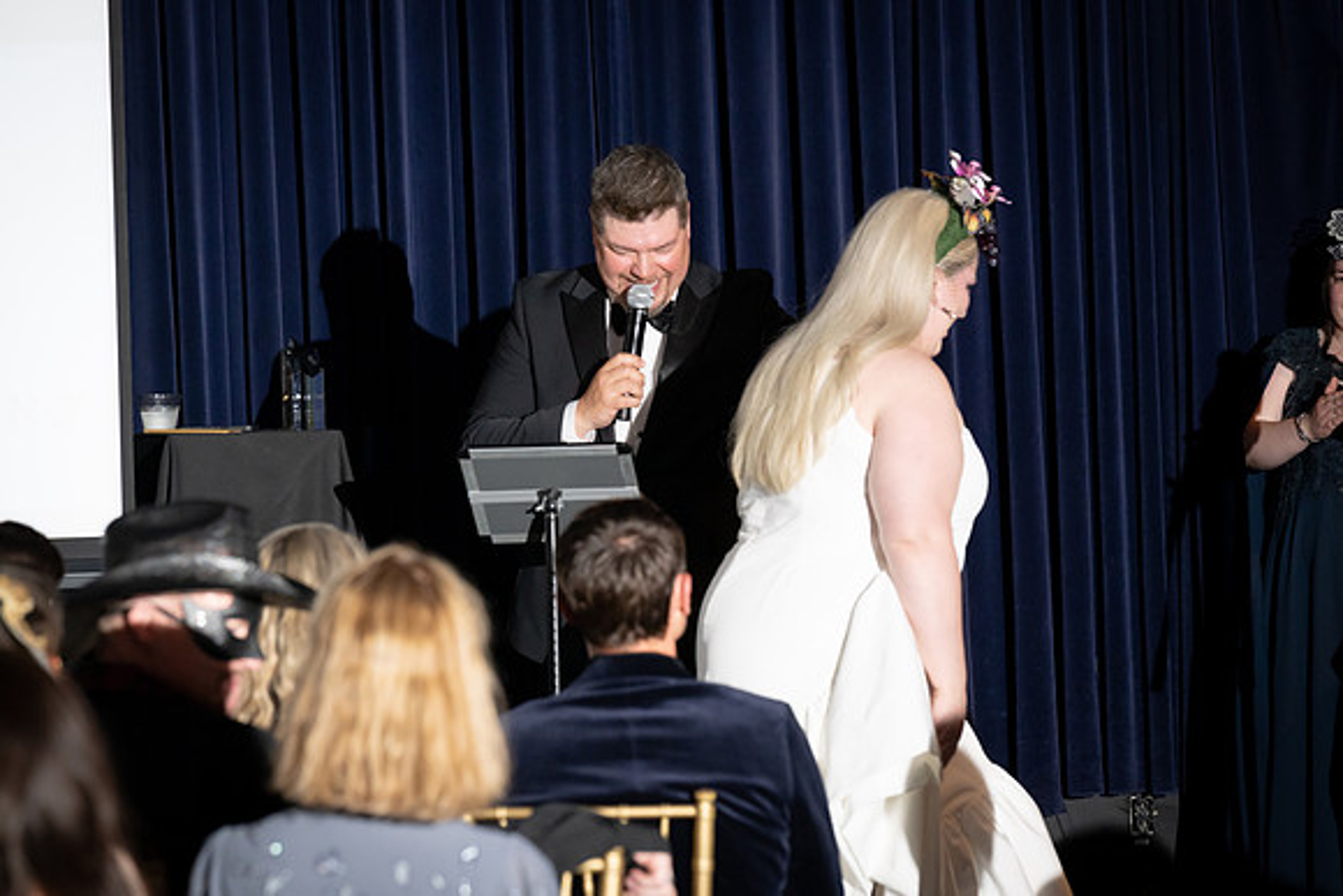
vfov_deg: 9.2
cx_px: 672
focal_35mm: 150
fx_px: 5597
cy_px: 448
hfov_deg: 13.7
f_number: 5
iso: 2500
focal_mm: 150
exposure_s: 1/200
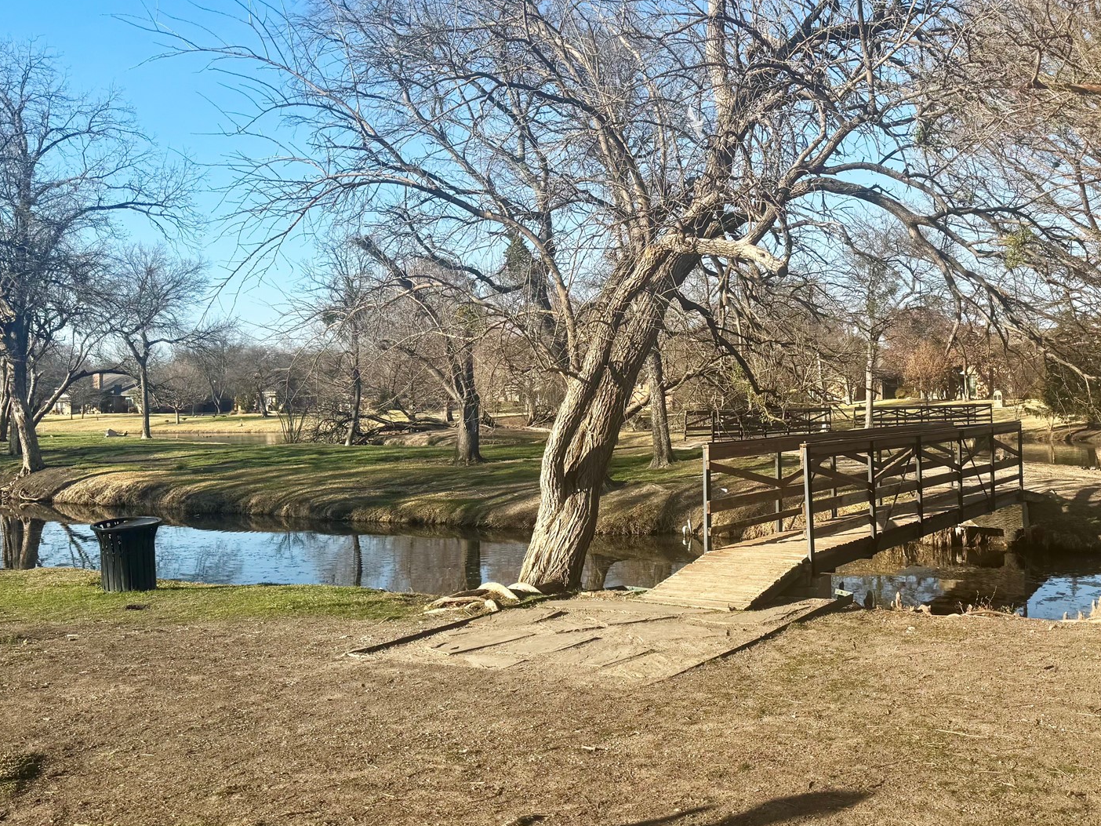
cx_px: 731
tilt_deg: +1.1
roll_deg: +0.6
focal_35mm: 35
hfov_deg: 51.7
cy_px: 377
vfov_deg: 40.7
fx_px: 1113
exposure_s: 1/2604
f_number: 1.78
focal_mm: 6.76
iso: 80
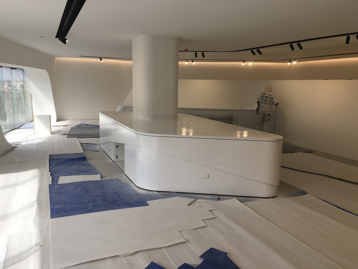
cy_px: 134
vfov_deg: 48.2
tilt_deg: -9.3
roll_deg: -0.4
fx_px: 300
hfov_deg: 61.7
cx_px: 179
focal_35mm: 29
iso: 25
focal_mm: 4.15
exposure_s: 1/125
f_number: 2.2
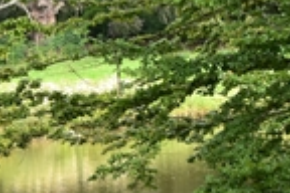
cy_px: 74
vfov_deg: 7.3
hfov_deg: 10.9
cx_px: 24
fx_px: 1506
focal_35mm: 187
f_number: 10
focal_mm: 30
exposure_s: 1/60
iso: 400
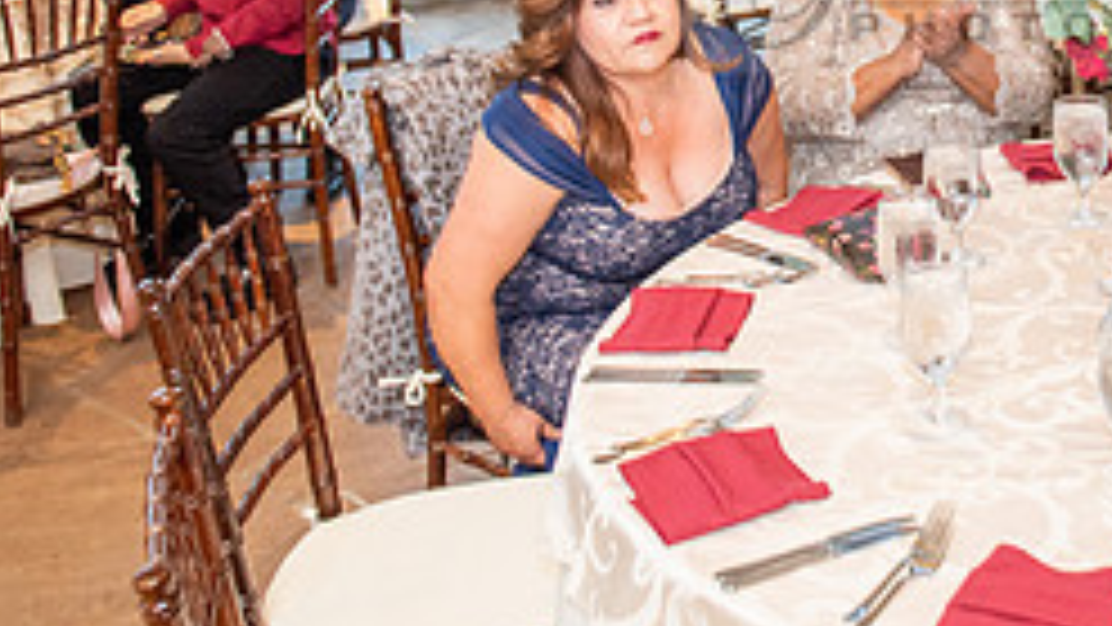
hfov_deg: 32.9
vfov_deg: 19.6
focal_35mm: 59
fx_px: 1740
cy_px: -34
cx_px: 1076
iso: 1600
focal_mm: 24
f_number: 3.5
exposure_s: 1/125
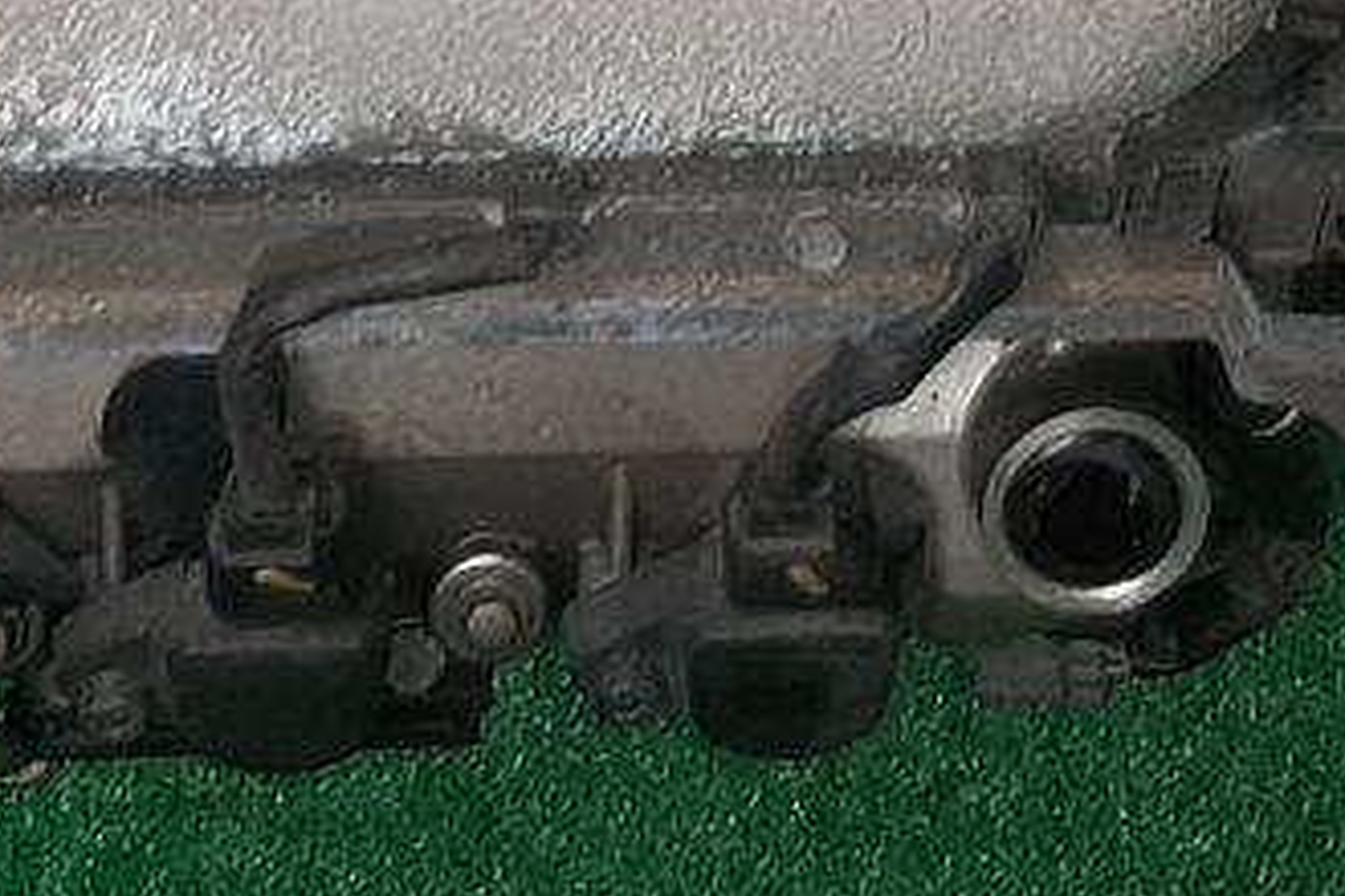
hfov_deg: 17.3
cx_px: 530
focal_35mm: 118
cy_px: -513
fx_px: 4408
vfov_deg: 11.1
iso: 78
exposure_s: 1/50
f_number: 1.7
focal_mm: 3.93
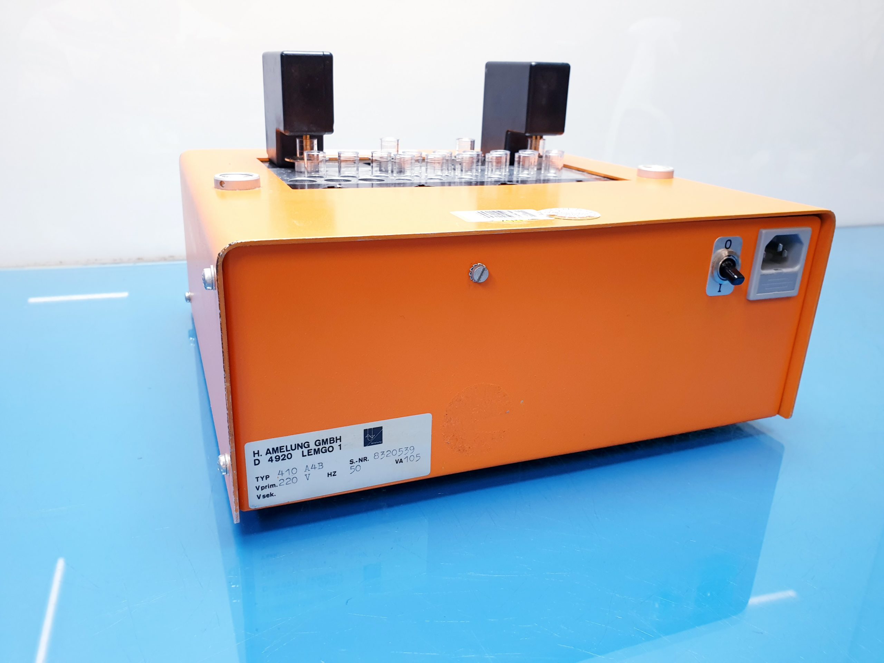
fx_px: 664
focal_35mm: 26
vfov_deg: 53.1
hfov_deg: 67.3
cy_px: 332
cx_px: 442
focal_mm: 4.3
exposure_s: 1/50
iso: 125
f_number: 2.4
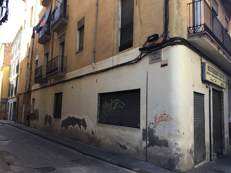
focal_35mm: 31
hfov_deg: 58.4
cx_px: 116
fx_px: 207
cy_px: 86
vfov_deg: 45.4
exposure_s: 1/126
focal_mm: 3.3
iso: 25
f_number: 2.4
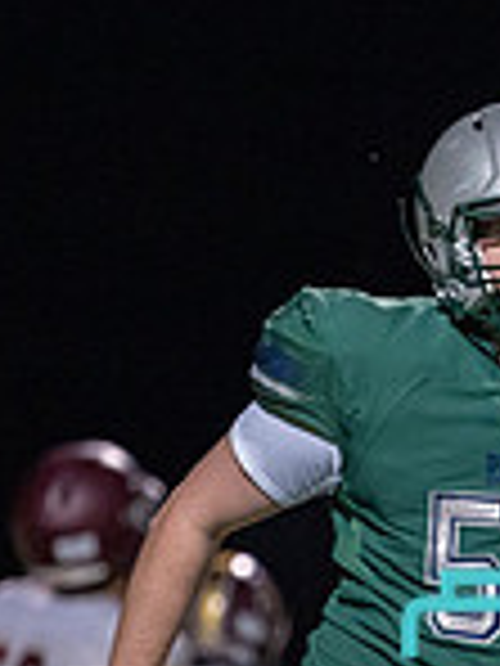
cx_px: 655
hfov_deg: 1.7
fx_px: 16794
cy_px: 747
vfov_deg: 2.3
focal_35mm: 872
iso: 2500
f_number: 2.8
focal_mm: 182
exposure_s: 1/1000
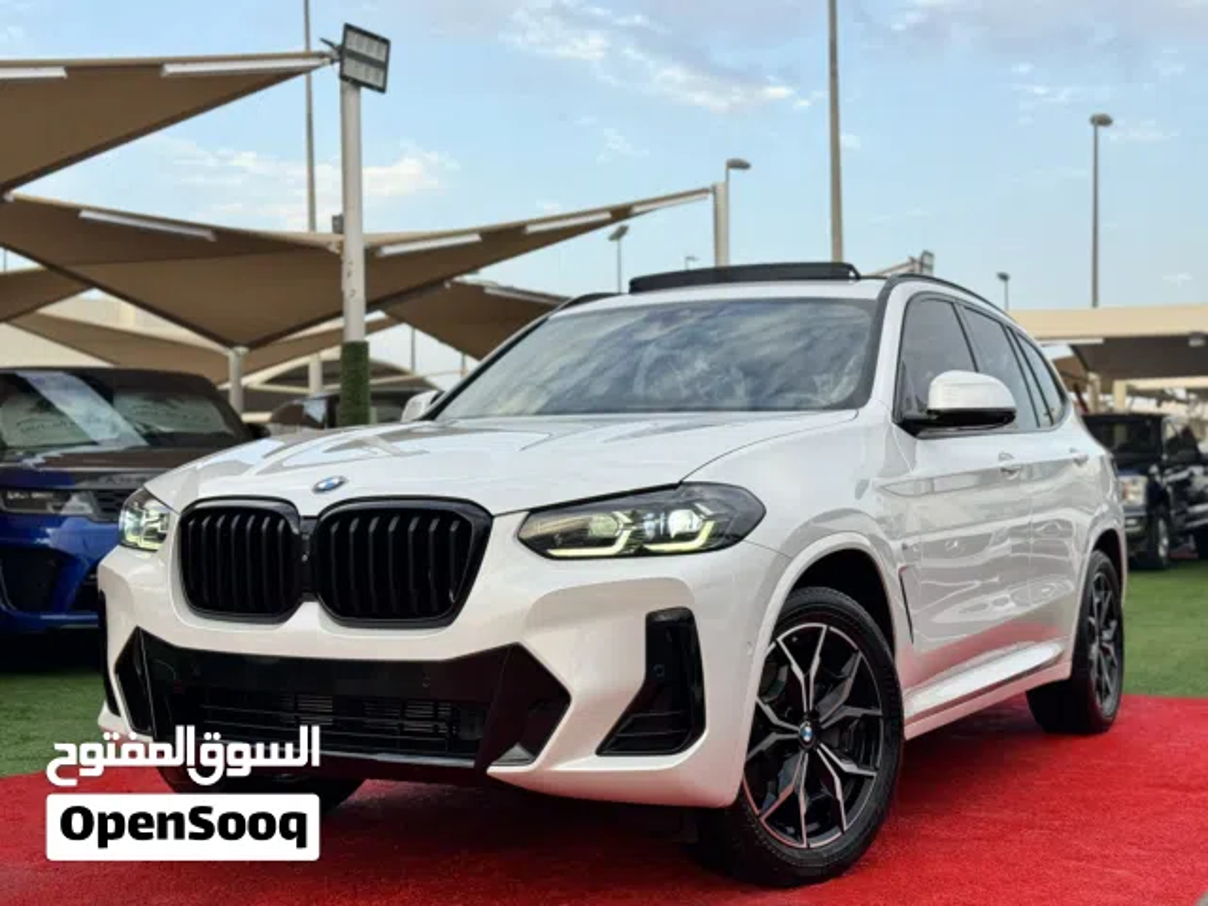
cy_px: 453
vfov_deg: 30.3
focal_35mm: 48
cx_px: 604
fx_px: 1675
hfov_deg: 39.7
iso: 125
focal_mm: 6.76
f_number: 1.78
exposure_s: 1/488
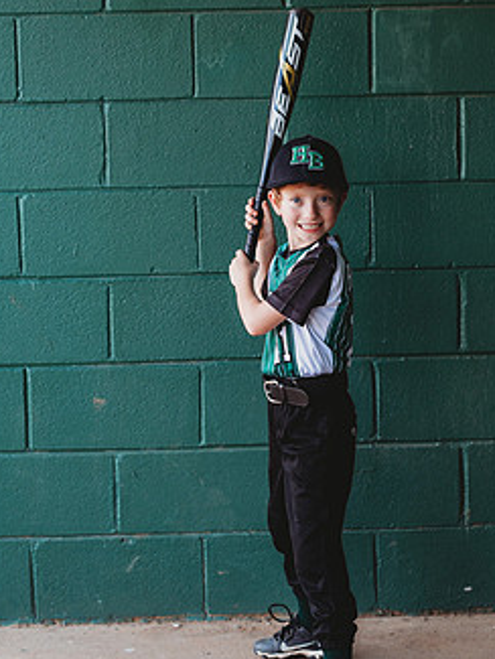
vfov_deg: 17.4
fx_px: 2153
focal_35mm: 113
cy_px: 294
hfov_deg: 13.1
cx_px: 274
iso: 320
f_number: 2.8
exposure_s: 1/250
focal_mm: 85
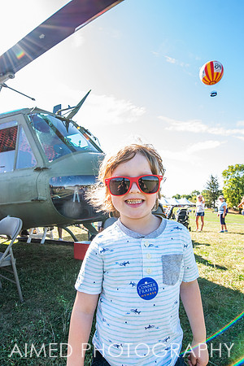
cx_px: 122
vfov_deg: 81.3
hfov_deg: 59.5
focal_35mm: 21
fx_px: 213
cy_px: 183
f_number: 5.6
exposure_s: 1/200
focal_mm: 14
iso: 250
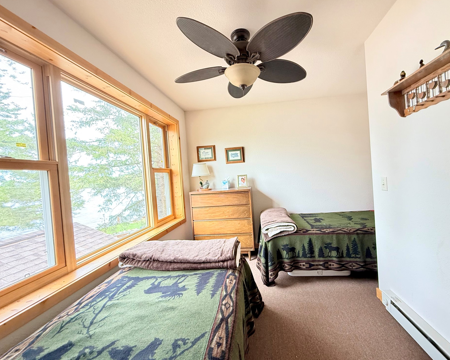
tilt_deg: -1.6
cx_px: 245
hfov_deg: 96.5
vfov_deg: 84.0
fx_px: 200
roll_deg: +3.8
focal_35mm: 15
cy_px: 178
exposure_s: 1/60
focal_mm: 2.22
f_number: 2.2
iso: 400
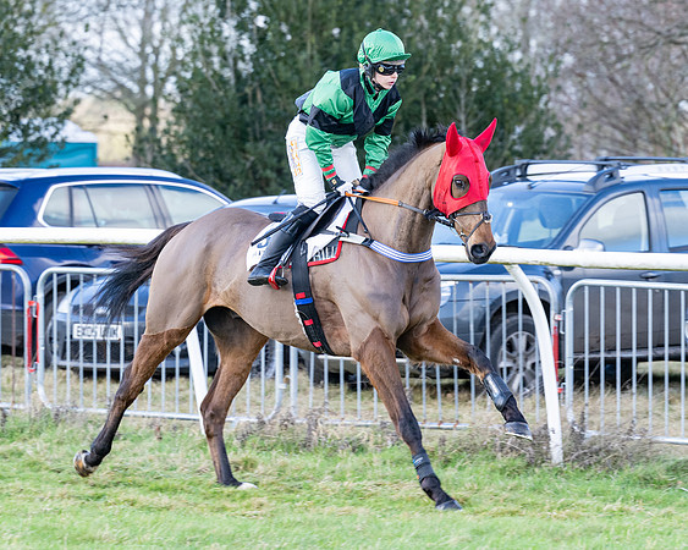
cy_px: 251
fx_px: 6050
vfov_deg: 5.2
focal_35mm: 297
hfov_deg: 6.5
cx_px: 323
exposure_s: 1/500
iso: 400
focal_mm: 135
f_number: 4
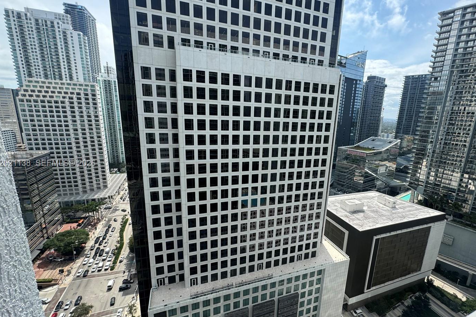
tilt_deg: -13.9
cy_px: 164
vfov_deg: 70.4
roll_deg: -2.9
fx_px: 225
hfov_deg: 92.9
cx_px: 265
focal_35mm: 17
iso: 40
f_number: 2.2
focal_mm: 2.22
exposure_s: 1/1277
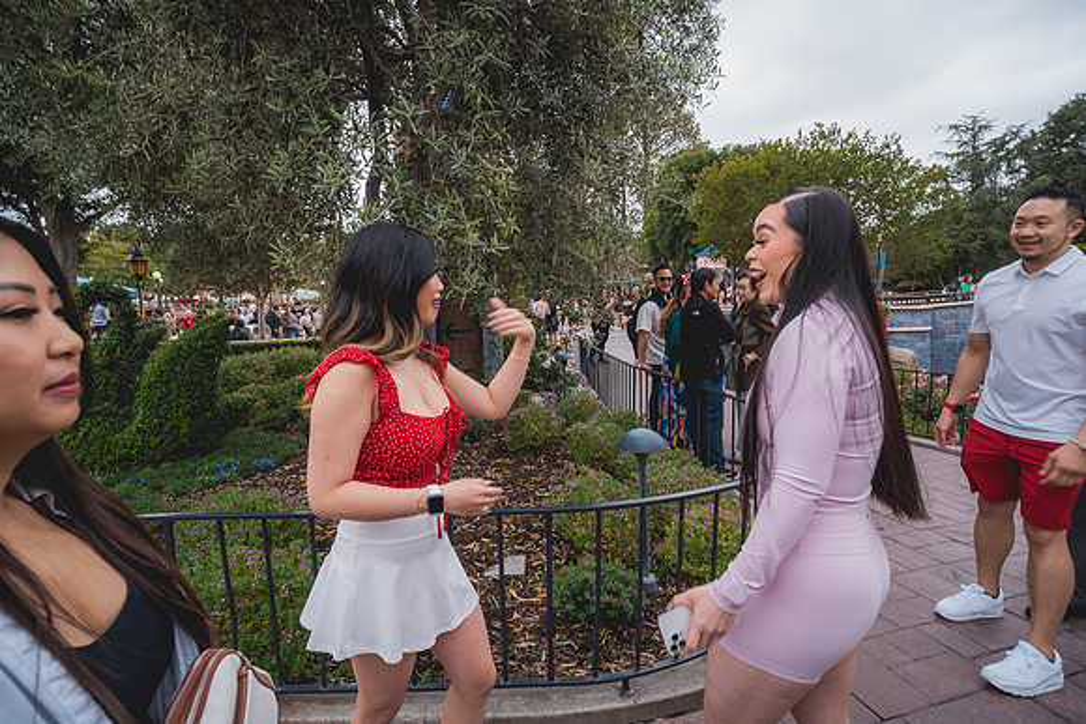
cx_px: 543
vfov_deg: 67.4
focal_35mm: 18
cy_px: 362
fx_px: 543
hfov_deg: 90.0
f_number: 5.6
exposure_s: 1/60
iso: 125
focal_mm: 18
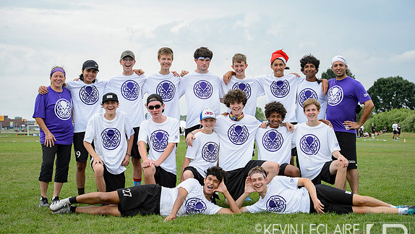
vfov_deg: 16.3
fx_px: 814
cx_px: 208
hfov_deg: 28.6
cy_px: 120
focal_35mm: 74
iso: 640
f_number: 5.6
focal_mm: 70
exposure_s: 1/1600
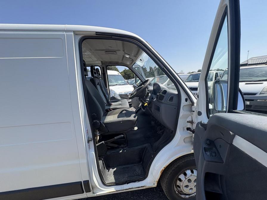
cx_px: 134
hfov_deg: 102.1
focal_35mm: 14
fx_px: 108
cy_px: 100
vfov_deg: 85.7
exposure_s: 1/734
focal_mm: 2.22
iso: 64
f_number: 2.2
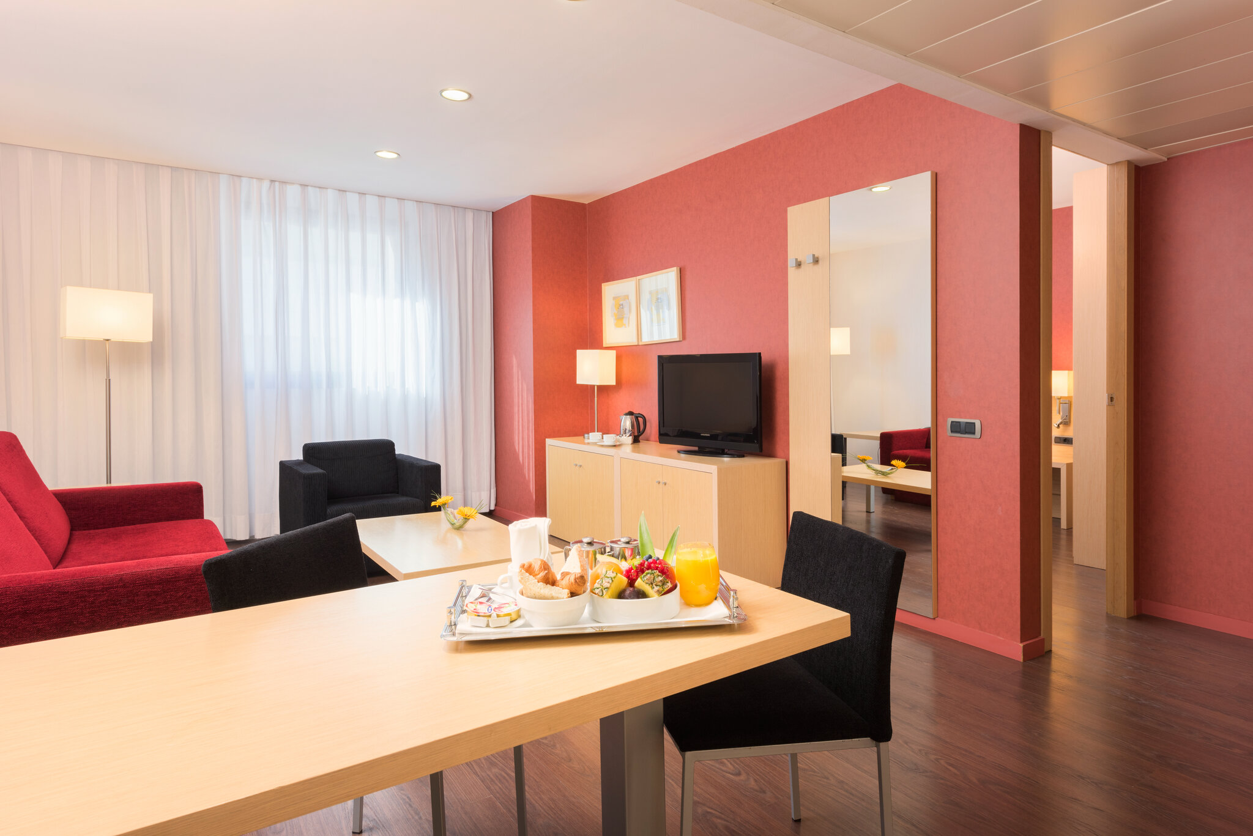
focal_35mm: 22
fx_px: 766
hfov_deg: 78.6
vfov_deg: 57.3
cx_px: 626
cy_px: 418
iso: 160
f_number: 11
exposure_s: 1/15
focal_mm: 22
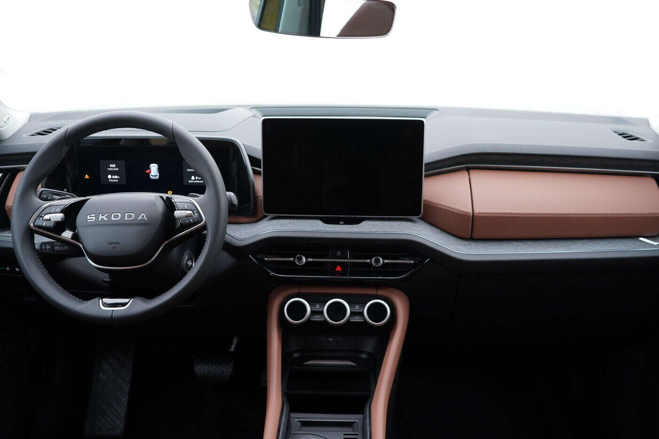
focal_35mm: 37
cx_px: 331
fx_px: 677
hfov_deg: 51.9
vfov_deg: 35.9
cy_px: 217
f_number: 2.8
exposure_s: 1/40
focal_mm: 24
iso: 250
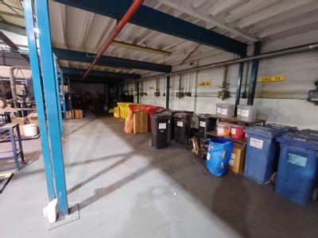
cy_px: 119
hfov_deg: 94.5
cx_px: 159
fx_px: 147
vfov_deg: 78.1
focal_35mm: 16
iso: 640
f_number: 2.2
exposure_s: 1/20
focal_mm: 1.64
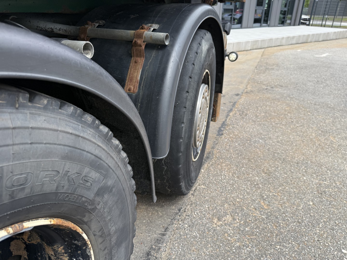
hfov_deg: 71.6
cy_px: 130
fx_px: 241
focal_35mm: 24
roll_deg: -1.4
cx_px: 174
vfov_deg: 56.8
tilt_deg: -25.3
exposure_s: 1/1653
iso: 80
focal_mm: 6.76
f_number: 1.78
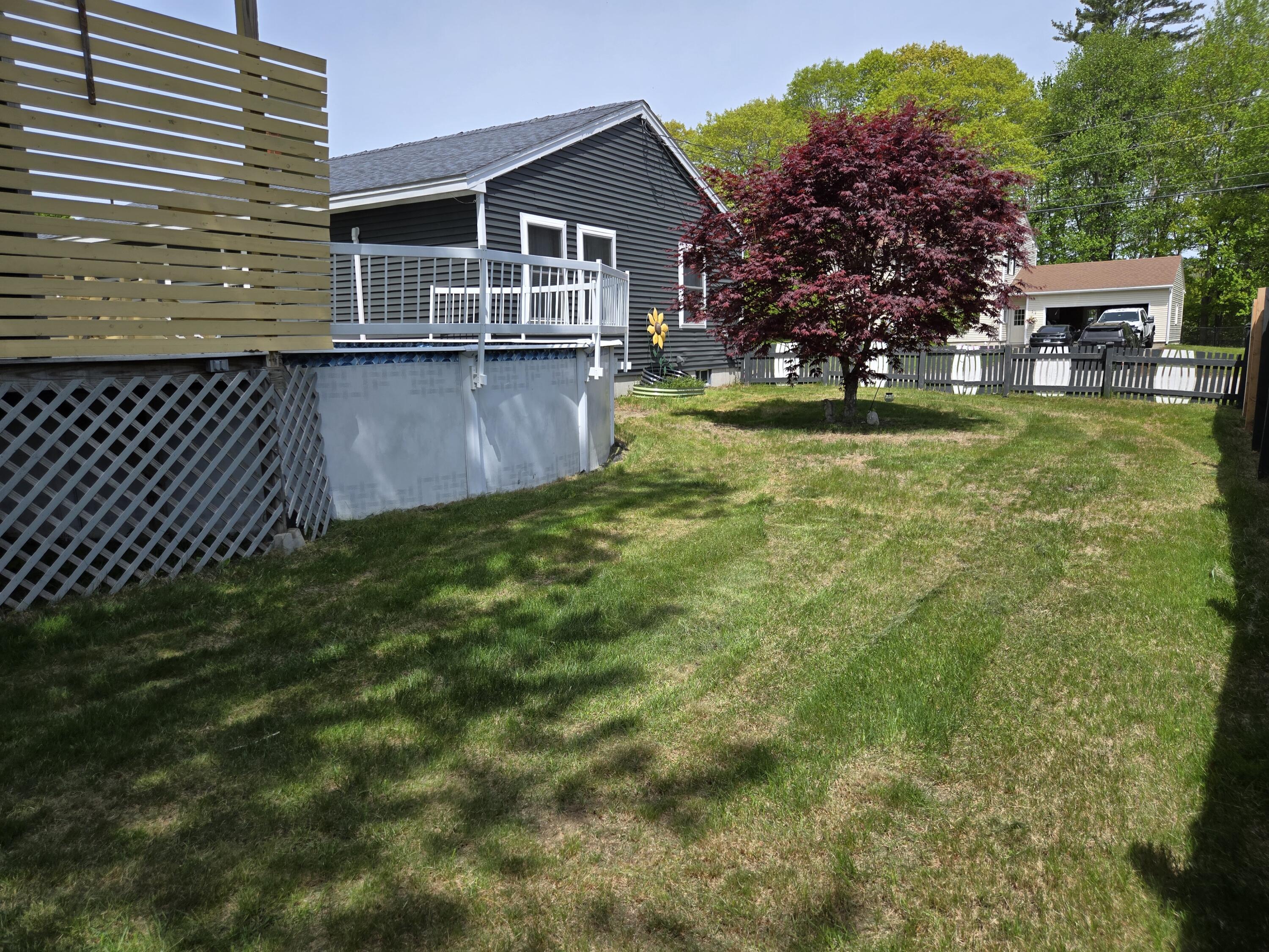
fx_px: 843
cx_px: 634
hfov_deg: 73.9
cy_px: 476
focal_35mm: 23
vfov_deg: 58.9
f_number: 1.8
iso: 50
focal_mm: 5.4
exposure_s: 1/2921
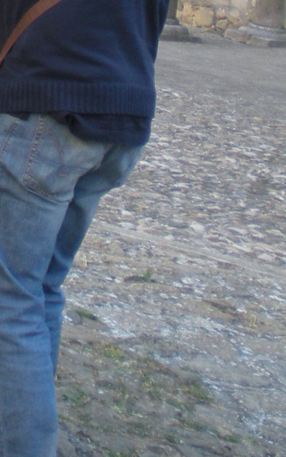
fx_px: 1722
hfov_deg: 9.3
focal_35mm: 138
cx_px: -83
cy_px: -129
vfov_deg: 14.5
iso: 102
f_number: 3.1
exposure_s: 1/74.4
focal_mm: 6.3
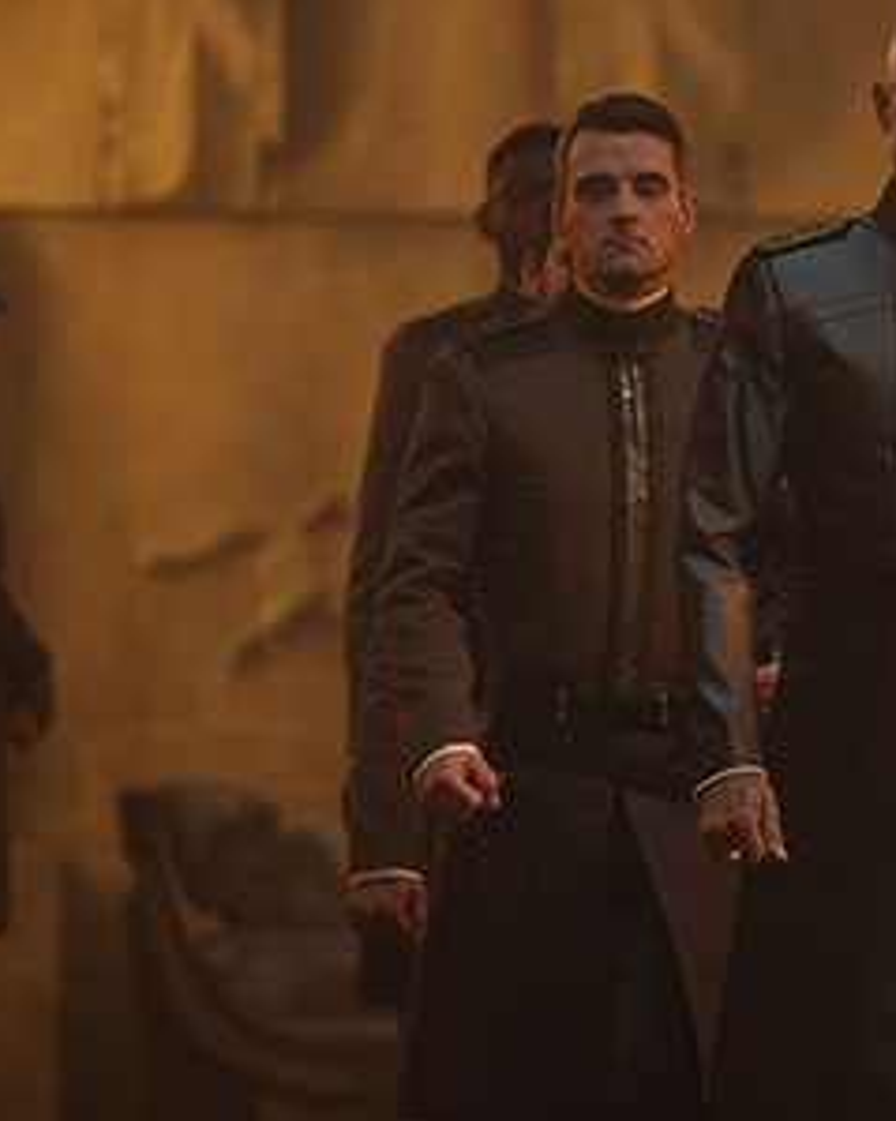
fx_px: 12072
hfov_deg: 4.2
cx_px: 885
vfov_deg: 5.3
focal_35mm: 364
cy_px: 538
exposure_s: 1/250
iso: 3200
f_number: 2.8
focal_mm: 200
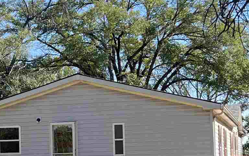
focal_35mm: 110
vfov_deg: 11.8
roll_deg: +1.3
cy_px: 158
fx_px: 746
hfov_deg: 18.9
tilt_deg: +0.0
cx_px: 83
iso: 50
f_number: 1.5
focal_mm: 5.7
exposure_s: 1/1698
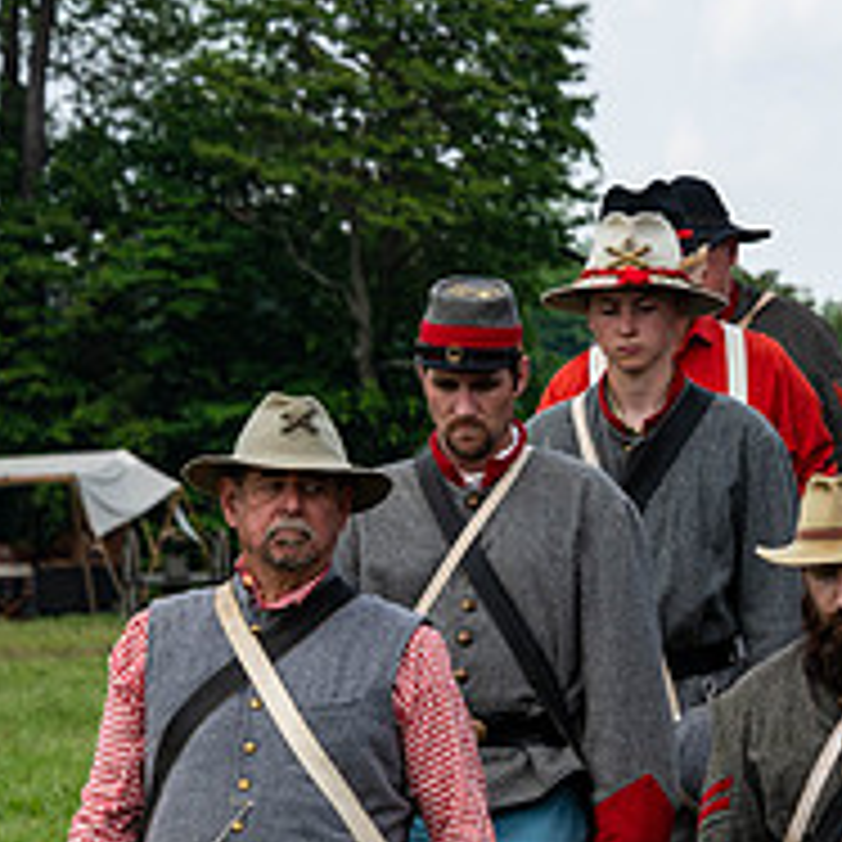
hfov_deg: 6.8
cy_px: 745
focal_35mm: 258
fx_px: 7100
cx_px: 883
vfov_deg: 6.8
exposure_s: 1/320
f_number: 8
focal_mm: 98
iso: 180
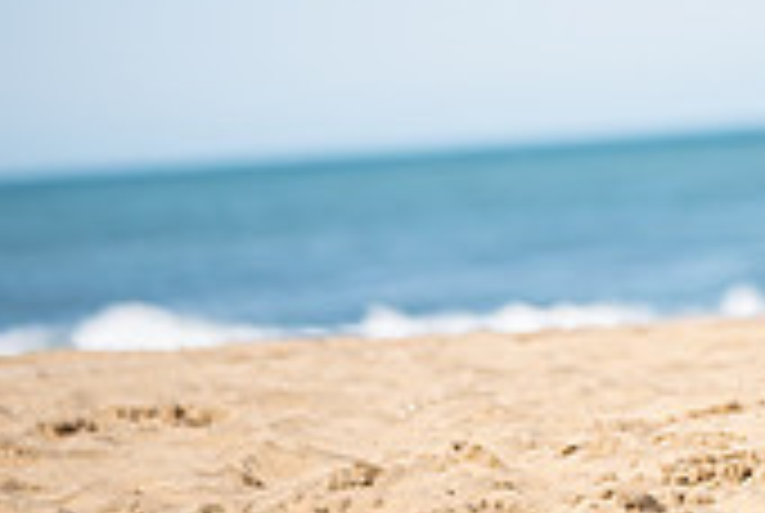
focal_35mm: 484
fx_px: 10303
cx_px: 1233
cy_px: 16
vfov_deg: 2.9
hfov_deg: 4.2
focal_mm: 142
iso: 160
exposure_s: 1/2500
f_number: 2.8
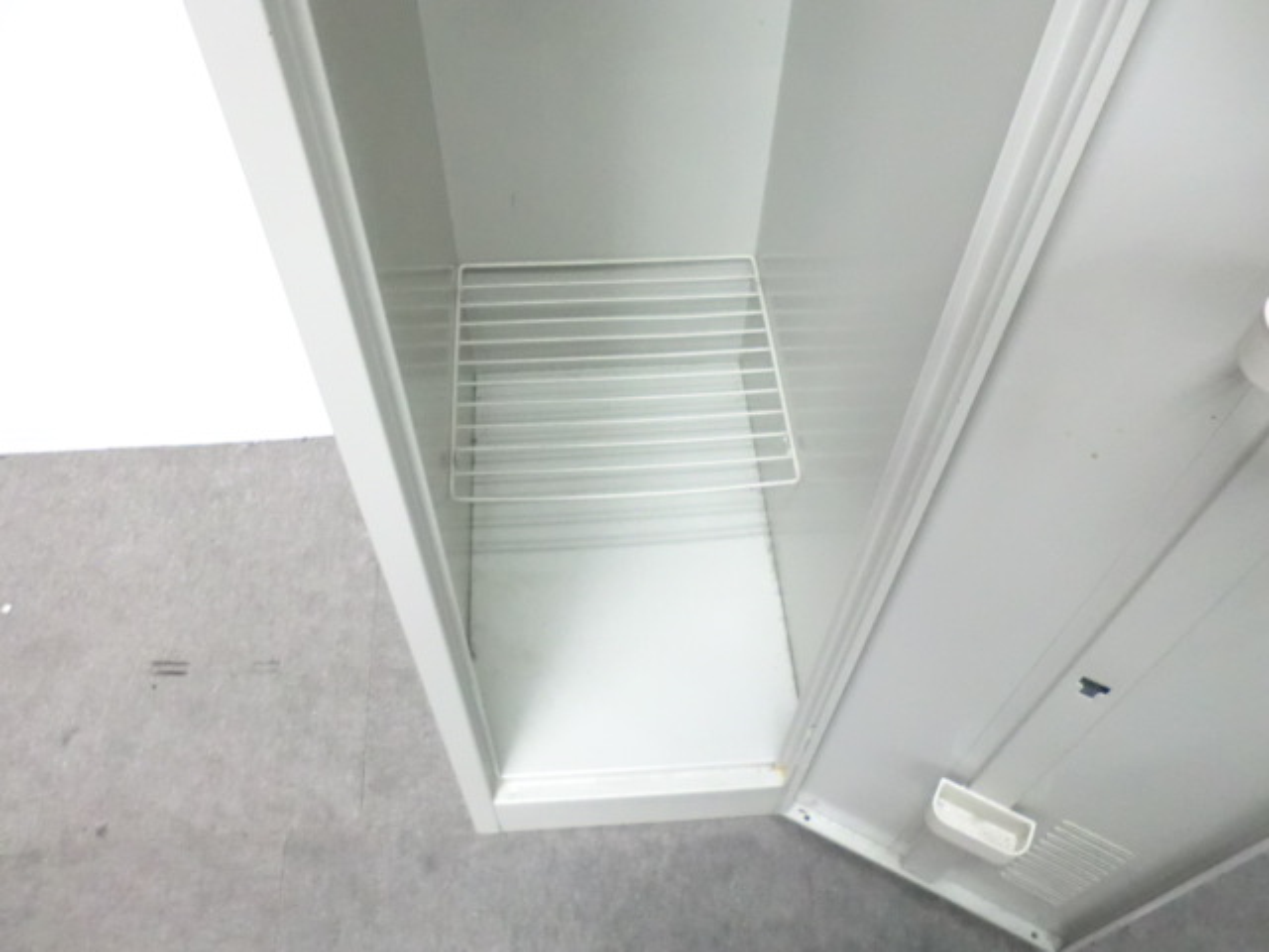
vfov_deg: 51.4
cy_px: 476
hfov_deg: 65.3
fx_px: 990
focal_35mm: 27
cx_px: 634
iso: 800
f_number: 3.2
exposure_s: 1/30
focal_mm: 4.9
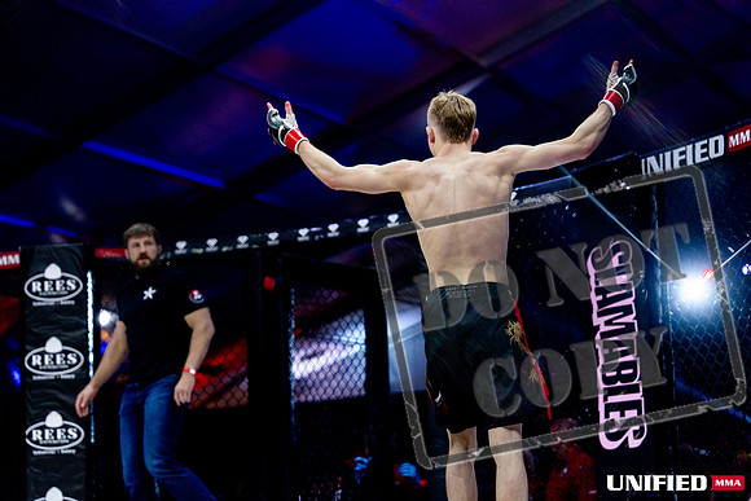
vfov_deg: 19.5
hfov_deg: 28.8
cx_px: 376
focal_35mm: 70
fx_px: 1461
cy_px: 250
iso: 3200
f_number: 2.8
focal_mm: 70
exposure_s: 1/1250
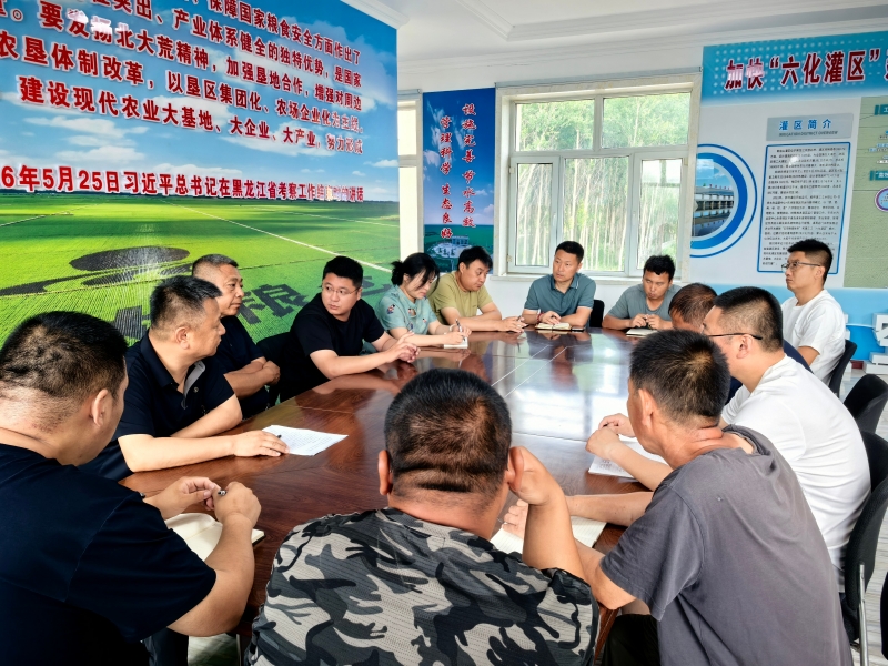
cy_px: 333
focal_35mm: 27
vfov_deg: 51.4
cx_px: 444
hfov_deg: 65.3
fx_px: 693
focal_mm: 5.75
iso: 160
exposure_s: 1/100
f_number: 4
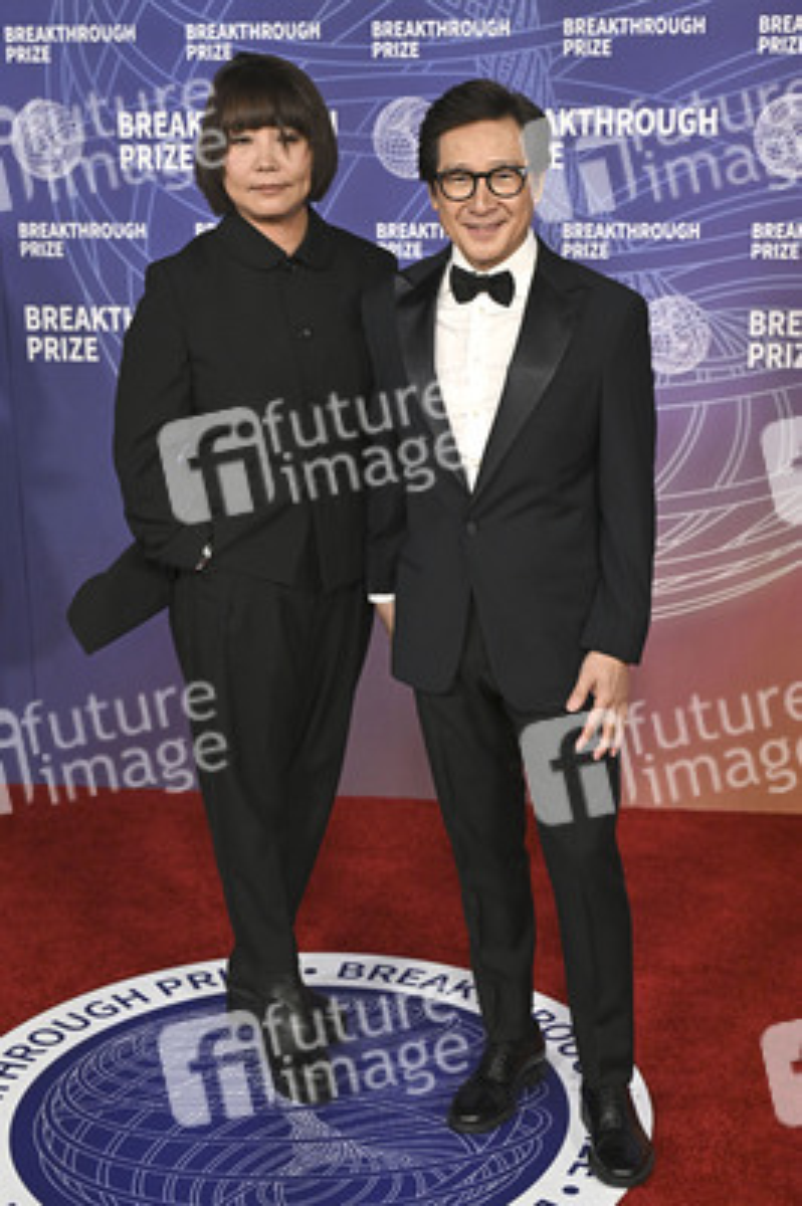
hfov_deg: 29.8
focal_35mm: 45
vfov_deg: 43.6
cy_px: 603
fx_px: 1506
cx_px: 401
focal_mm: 45
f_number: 4
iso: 2000
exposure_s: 1/320
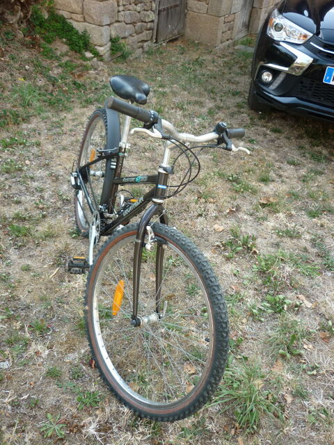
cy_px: 222
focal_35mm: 33
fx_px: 425
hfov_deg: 42.9
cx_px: 167
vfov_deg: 55.4
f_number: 2.8
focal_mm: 5.5
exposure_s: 1/200
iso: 80
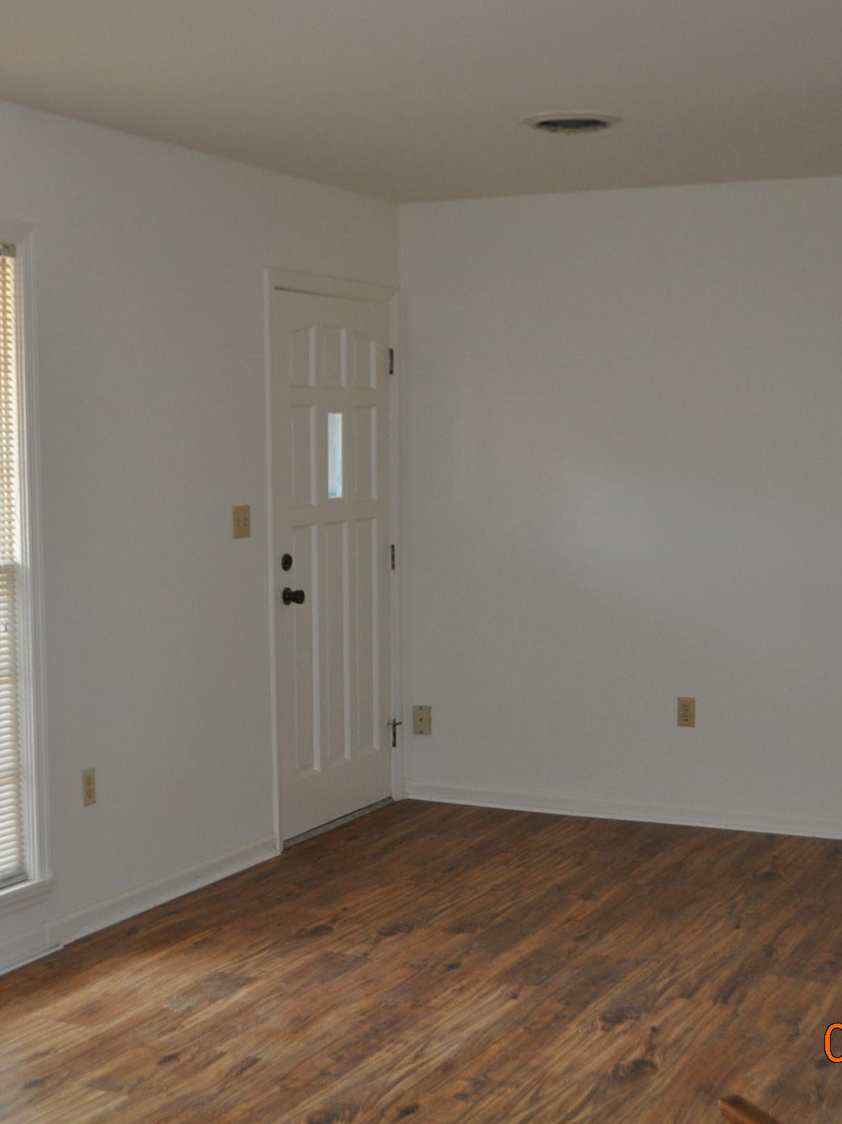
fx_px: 1719
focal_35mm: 53
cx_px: 400
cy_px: 558
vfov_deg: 36.2
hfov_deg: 27.5
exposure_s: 1/80
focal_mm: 24
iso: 800
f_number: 4
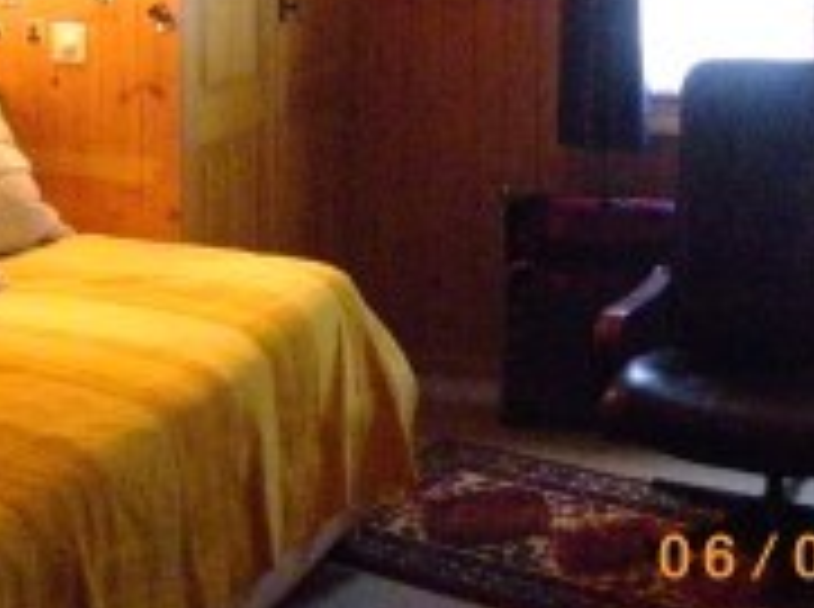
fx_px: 1690
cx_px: 450
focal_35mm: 72
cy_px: -92
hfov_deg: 27.1
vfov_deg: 19.4
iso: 800
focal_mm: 4.6
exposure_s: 1/30
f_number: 2.8
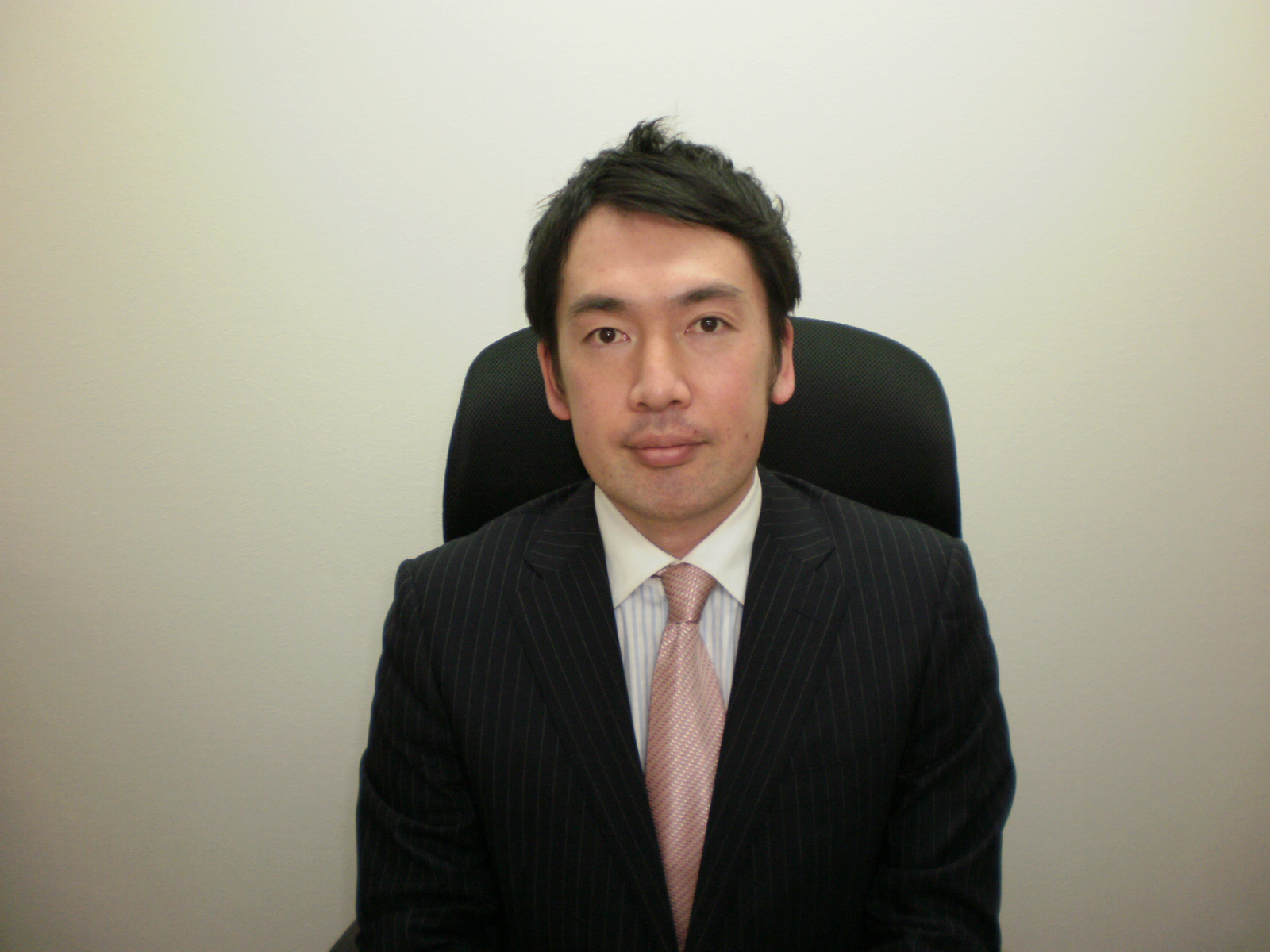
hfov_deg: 51.4
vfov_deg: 39.7
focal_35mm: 36
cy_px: 476
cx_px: 635
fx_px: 1321
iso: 125
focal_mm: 6.3
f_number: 3.1
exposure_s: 1/30
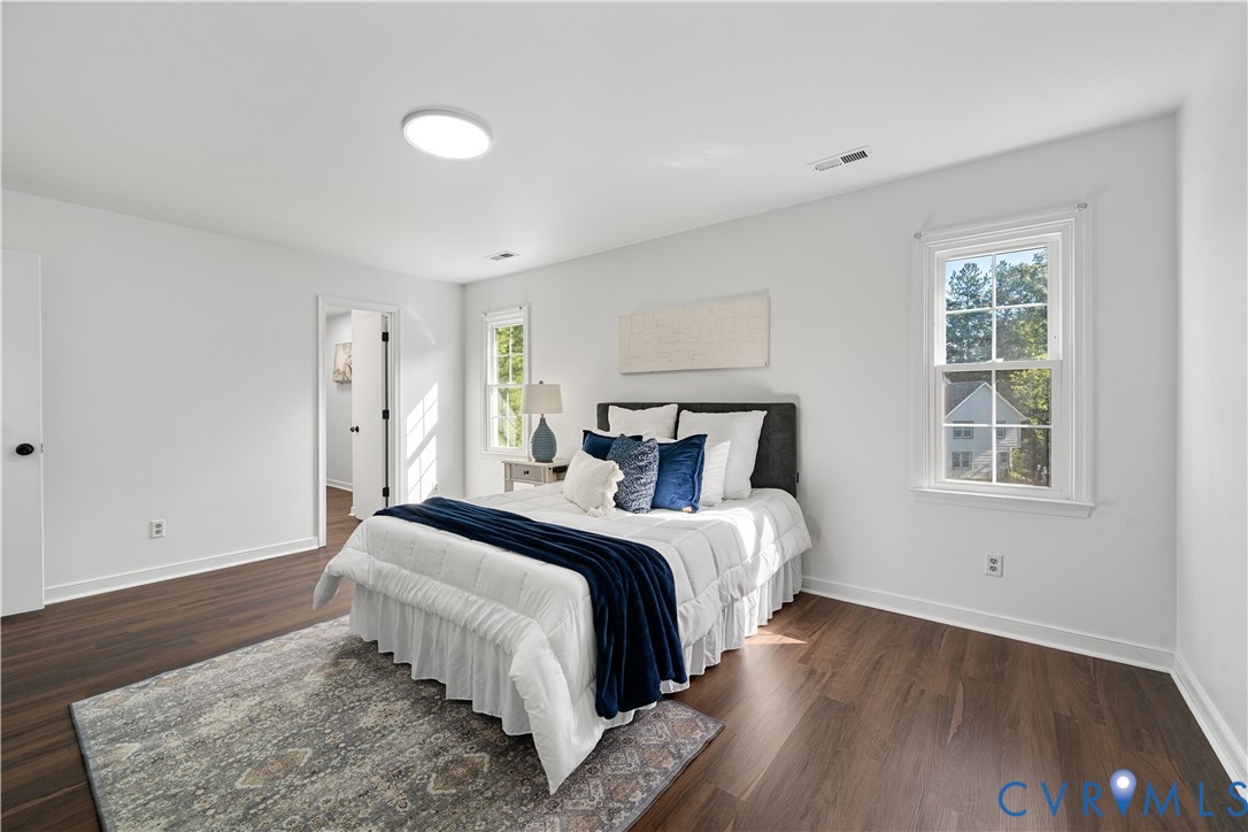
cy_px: 416
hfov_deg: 104.3
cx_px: 624
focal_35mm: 14
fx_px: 485
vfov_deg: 81.2
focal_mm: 14
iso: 640
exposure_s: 1/30
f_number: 8
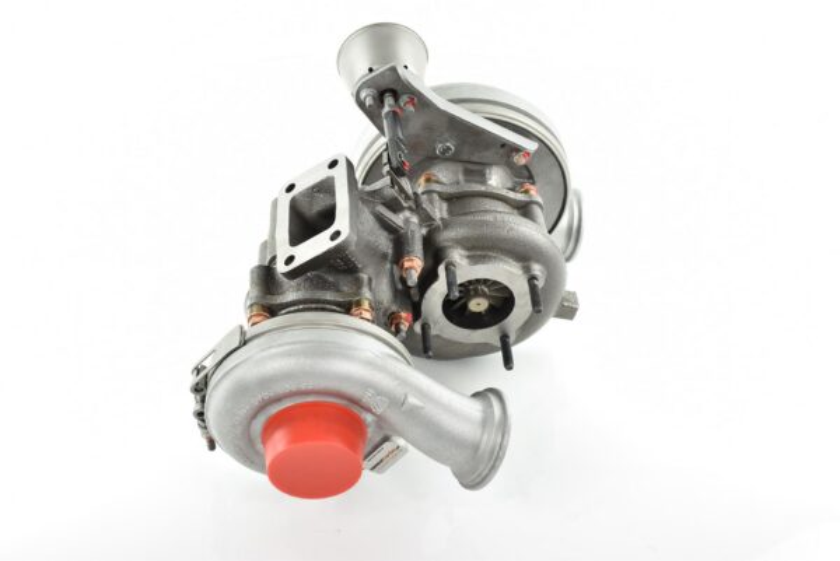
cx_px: 420
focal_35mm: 51
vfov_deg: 26.5
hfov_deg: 38.9
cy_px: 280
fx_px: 1191
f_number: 11
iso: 100
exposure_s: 1/8
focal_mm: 34
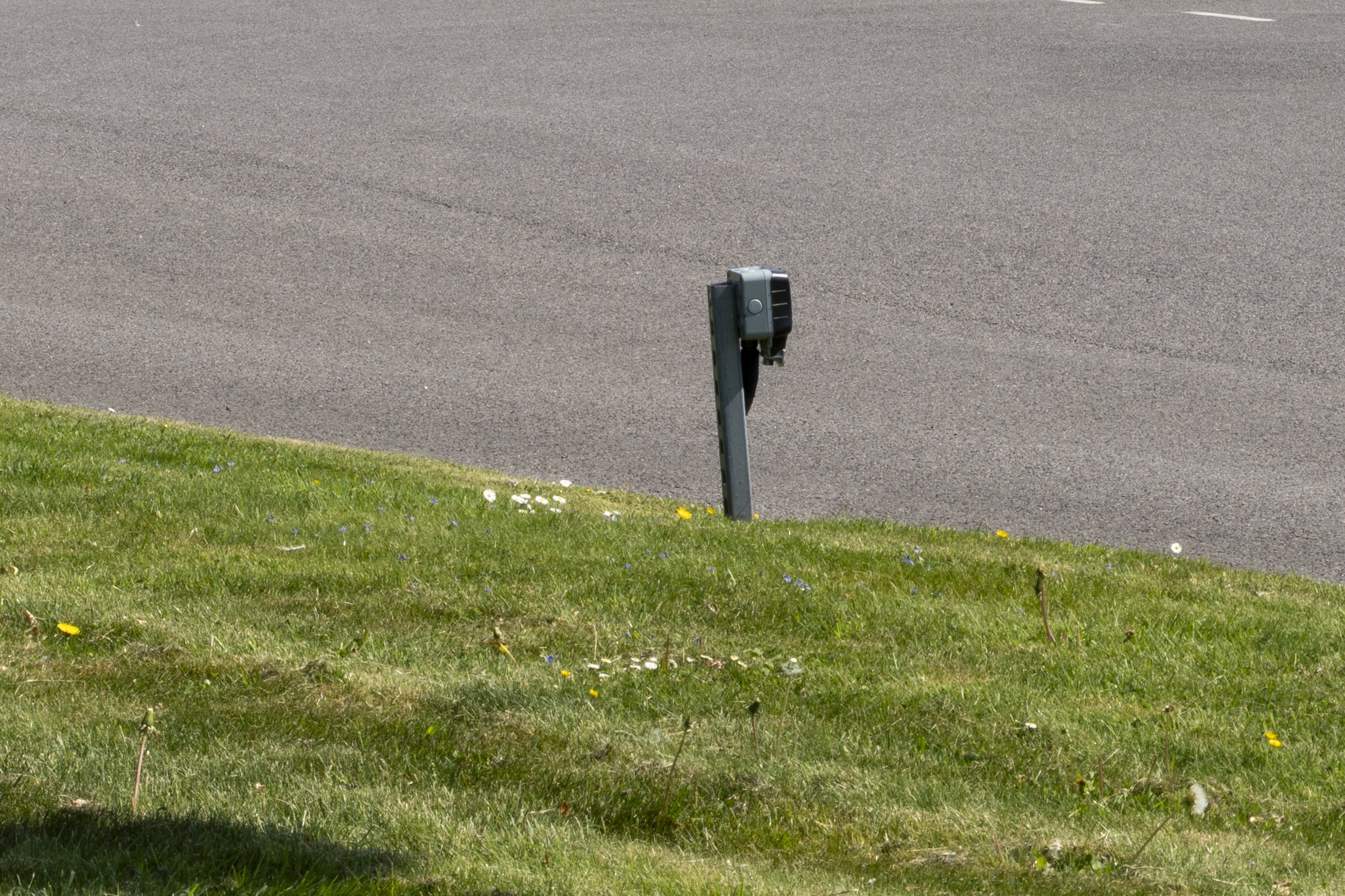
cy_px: -587
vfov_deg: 6.7
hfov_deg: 10.2
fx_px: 7471
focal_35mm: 200
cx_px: 1162
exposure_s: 1/60
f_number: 16
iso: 125
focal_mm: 55
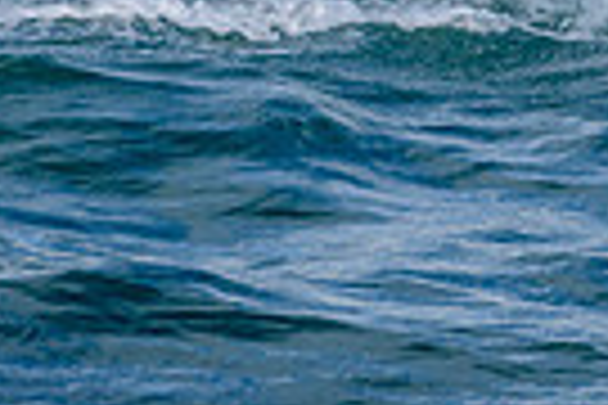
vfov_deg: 0.5
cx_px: 1139
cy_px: -43
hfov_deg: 0.8
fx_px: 44533
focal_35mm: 2637
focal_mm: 500
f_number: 5.6
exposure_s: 1/1250
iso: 200
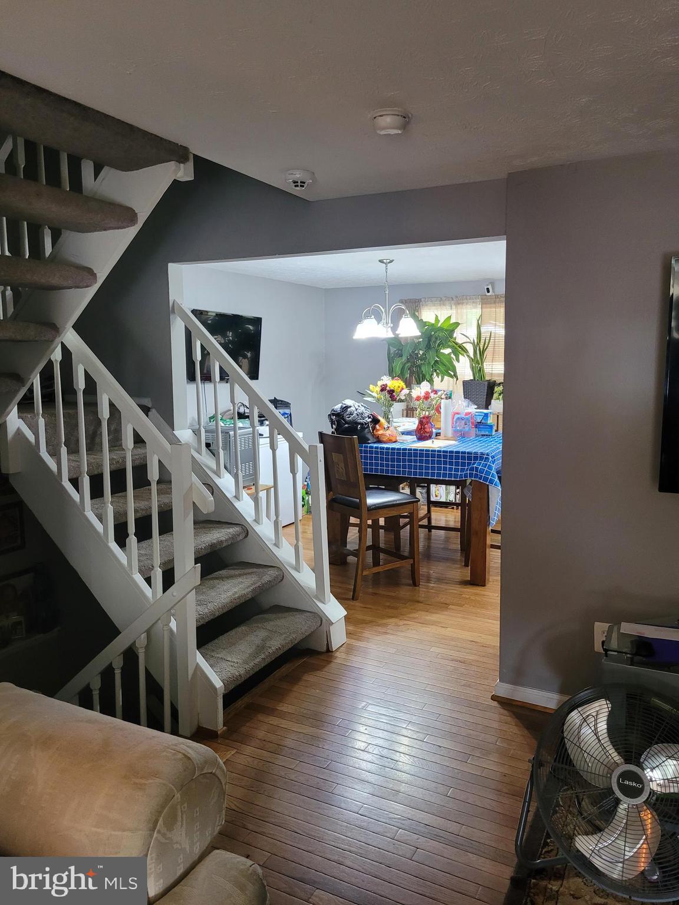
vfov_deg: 67.3
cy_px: 452
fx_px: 680
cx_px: 340
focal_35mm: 26
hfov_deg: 53.1
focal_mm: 5.4
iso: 320
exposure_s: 1/40
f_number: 1.8
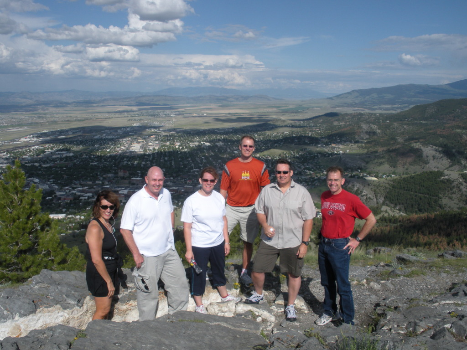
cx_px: 234
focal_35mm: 36
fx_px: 486
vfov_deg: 39.7
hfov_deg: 51.4
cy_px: 175
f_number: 5.6
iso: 64
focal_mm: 6.3
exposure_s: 1/507
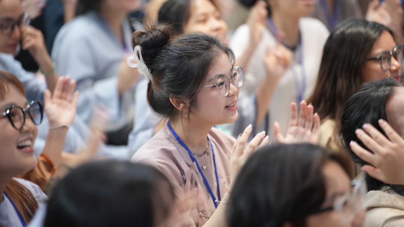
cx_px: 202
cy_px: 97
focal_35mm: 158
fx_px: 1692
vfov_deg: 7.7
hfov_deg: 13.6
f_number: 2.8
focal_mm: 150
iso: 2000
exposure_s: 1/100
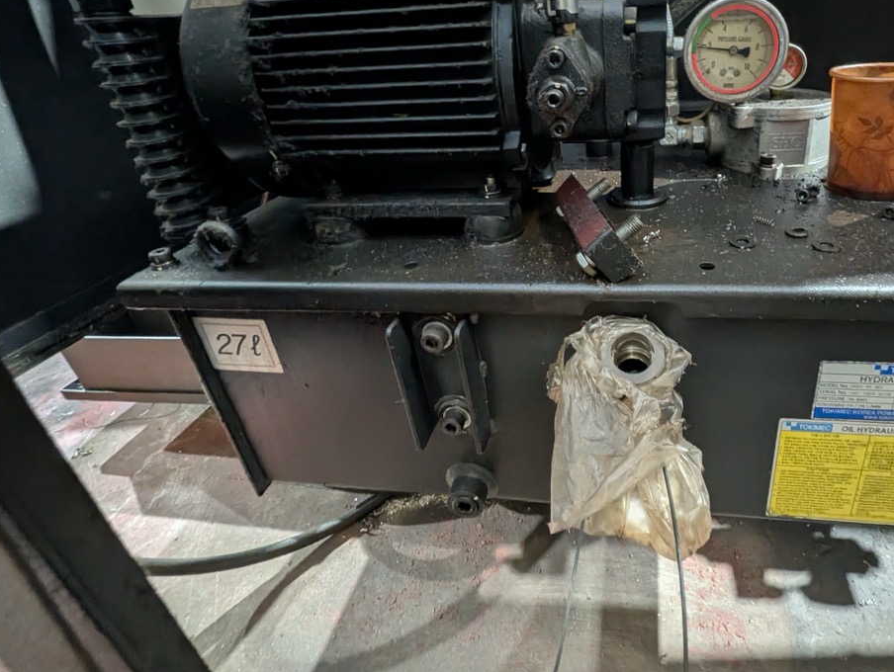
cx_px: 579
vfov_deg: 72.7
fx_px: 440
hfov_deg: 88.4
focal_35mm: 17
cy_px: 226
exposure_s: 1/15
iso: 561
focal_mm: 2.02
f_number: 1.7
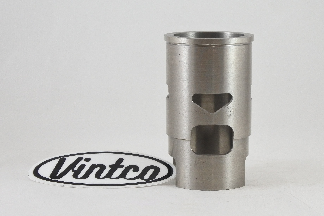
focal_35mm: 63
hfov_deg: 31.9
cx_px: 162
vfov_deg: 21.6
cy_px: 108
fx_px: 567
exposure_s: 1/125
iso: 560
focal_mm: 23.6
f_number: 5
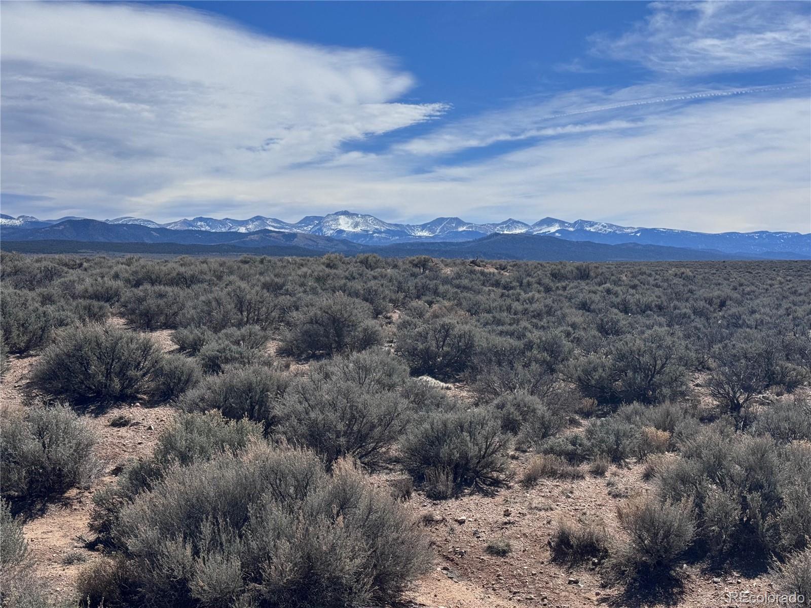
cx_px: 406
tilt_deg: -1.5
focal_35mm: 48
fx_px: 1125
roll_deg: +0.4
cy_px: 304
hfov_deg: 39.7
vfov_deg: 30.3
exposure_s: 1/10526
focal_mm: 6.76
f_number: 1.78
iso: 64
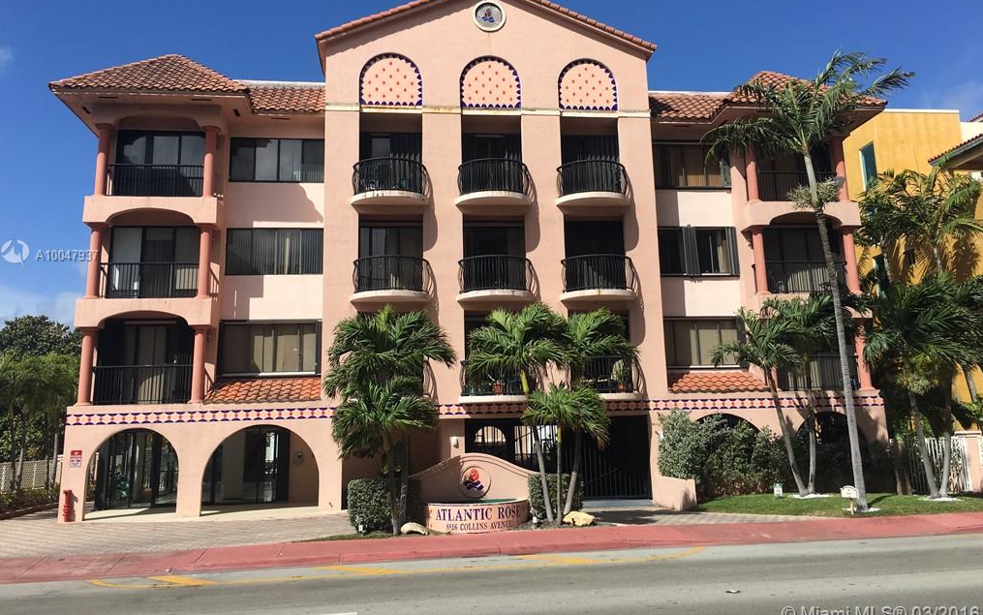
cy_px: 256
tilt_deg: +13.5
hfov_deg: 61.2
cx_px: 493
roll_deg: +0.8
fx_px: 831
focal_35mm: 31
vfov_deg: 40.5
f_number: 2.2
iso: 25
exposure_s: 1/2137
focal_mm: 4.15
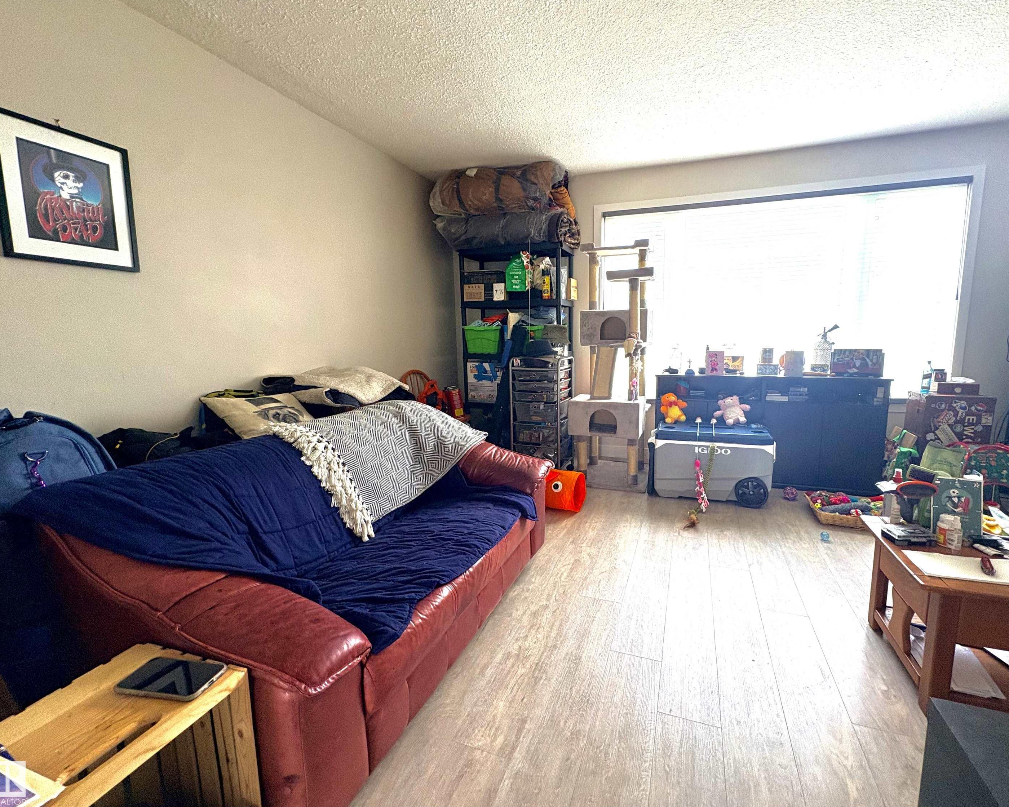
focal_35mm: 15
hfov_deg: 96.6
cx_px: 543
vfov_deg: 84.0
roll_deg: +1.0
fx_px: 448
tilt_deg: -7.4
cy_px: 395
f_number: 2.2
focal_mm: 2.22
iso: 250
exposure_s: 1/79
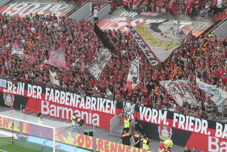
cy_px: 81
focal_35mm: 193
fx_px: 1217
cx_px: 114
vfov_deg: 7.1
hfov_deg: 10.7
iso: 400
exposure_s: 1/125
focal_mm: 33.2
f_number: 5.6
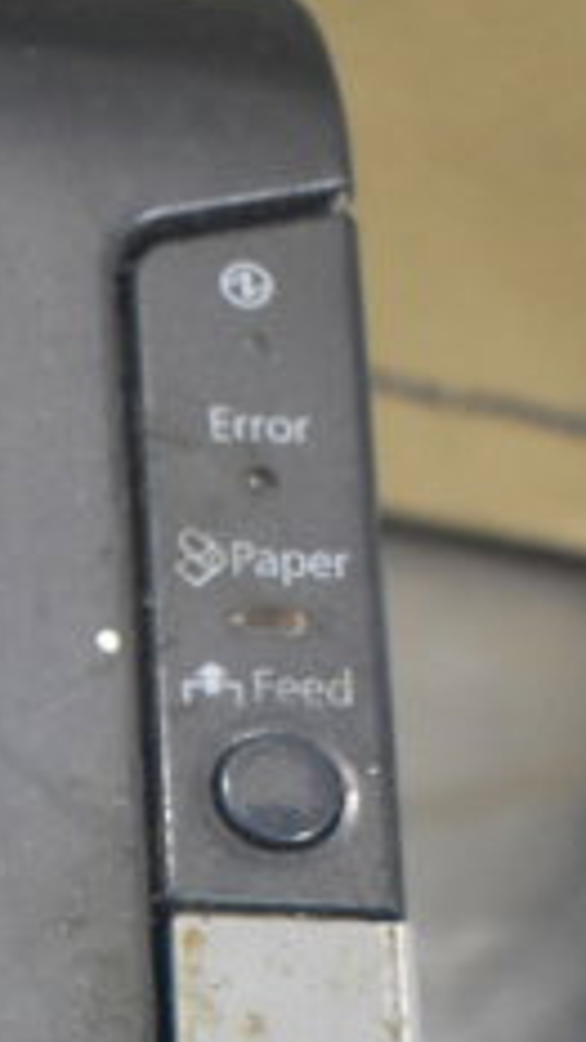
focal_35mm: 179
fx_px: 4948
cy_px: 1420
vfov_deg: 11.6
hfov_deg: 6.5
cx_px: -640
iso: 1400
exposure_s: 1/160
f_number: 4.2
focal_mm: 29
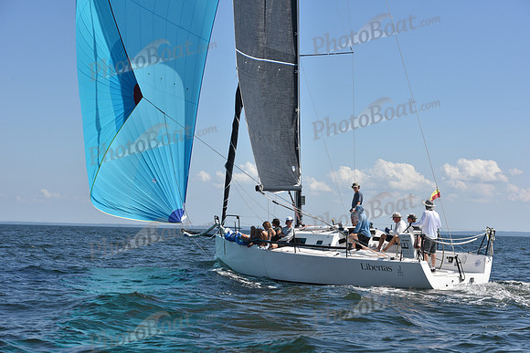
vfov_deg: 19.5
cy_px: 176
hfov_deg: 28.8
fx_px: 1031
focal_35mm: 70
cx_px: 265
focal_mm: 70
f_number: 9
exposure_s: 1/1250
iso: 320
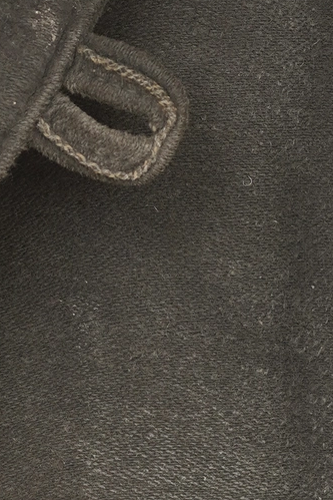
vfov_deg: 7.4
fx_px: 3840
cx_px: 57
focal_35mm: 277
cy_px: 121
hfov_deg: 5.0
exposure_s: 1/20
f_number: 4.5
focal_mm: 32
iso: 200
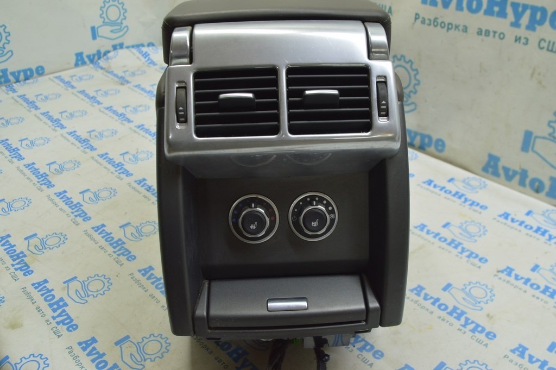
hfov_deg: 55.1
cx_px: 278
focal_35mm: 34
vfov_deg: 38.3
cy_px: 185
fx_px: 532
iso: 400
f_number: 5.6
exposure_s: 1/20
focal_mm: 23
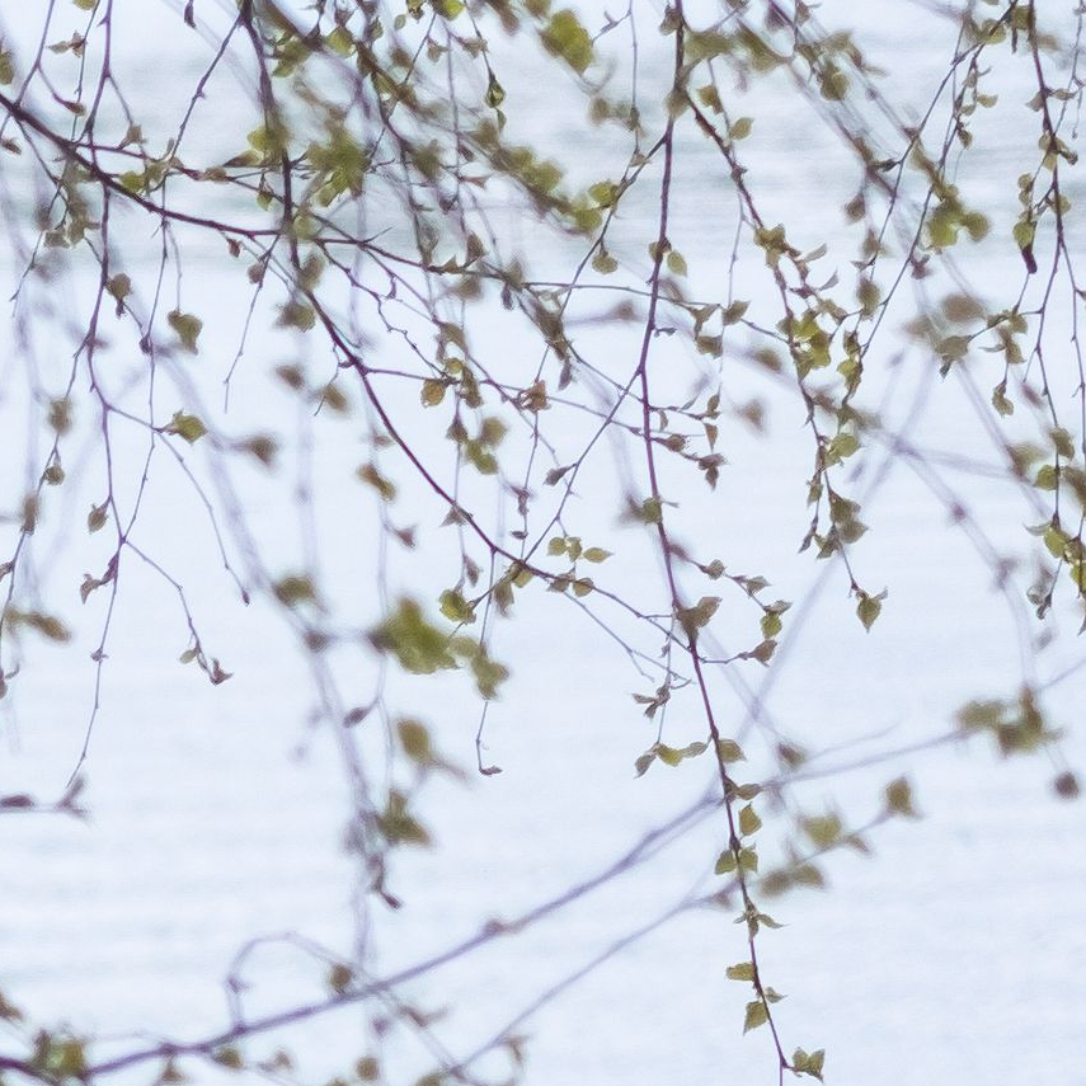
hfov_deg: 5.4
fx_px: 11216
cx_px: -1381
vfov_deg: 5.5
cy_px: 2009
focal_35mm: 316
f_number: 1.4
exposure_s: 1/2500
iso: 200
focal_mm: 35
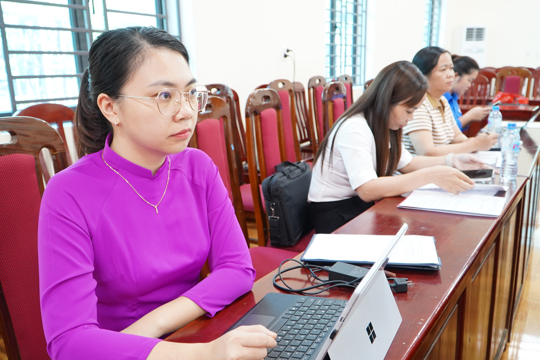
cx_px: 270
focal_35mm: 30
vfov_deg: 43.6
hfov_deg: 61.9
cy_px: 180
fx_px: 450
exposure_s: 1/30
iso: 1250
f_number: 4
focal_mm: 20
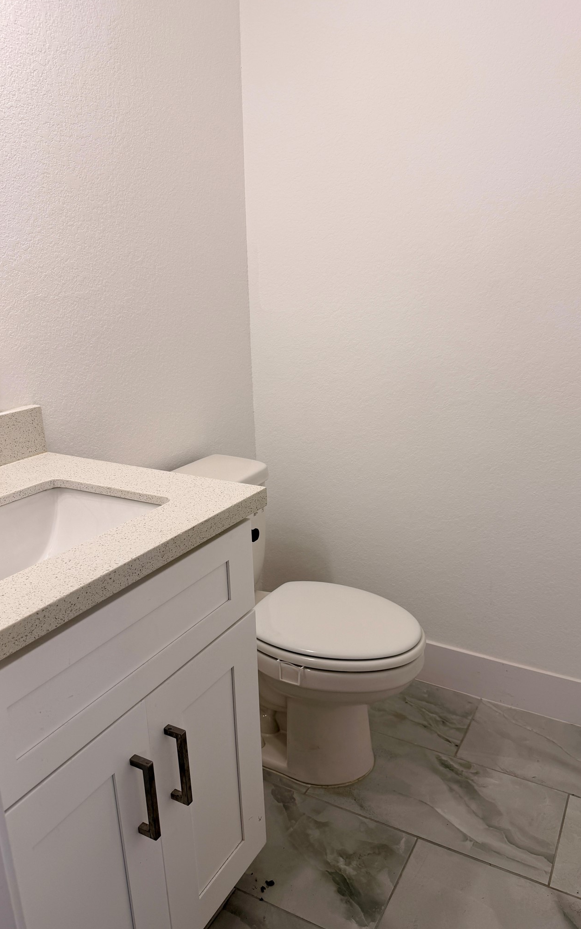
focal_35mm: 26
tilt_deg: -18.0
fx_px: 659
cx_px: 332
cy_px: 471
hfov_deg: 47.4
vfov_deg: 70.4
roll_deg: -0.1
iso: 64
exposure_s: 1/198
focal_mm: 6.76
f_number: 1.78
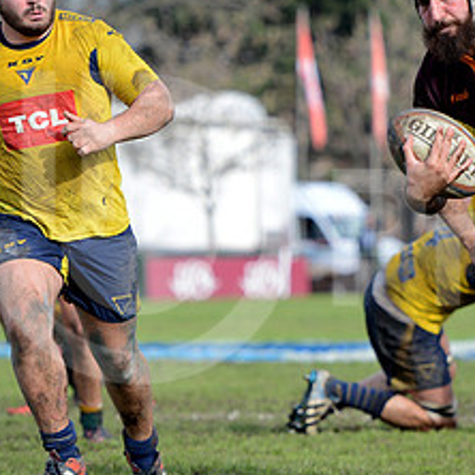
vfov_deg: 4.8
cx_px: 505
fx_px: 5682
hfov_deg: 4.8
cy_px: 232
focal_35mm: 366
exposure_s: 1/2000
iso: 500
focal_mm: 165
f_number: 4
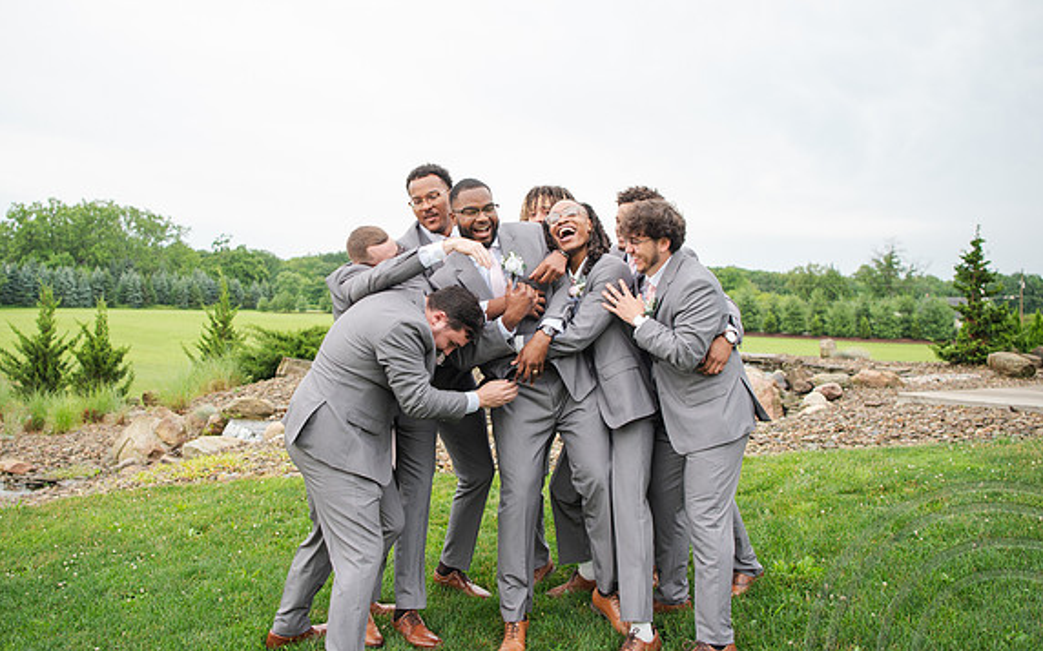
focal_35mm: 34
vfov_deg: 37.1
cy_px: 256
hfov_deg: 56.7
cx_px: 483
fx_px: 966
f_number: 2.8
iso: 200
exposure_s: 1/200
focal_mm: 26
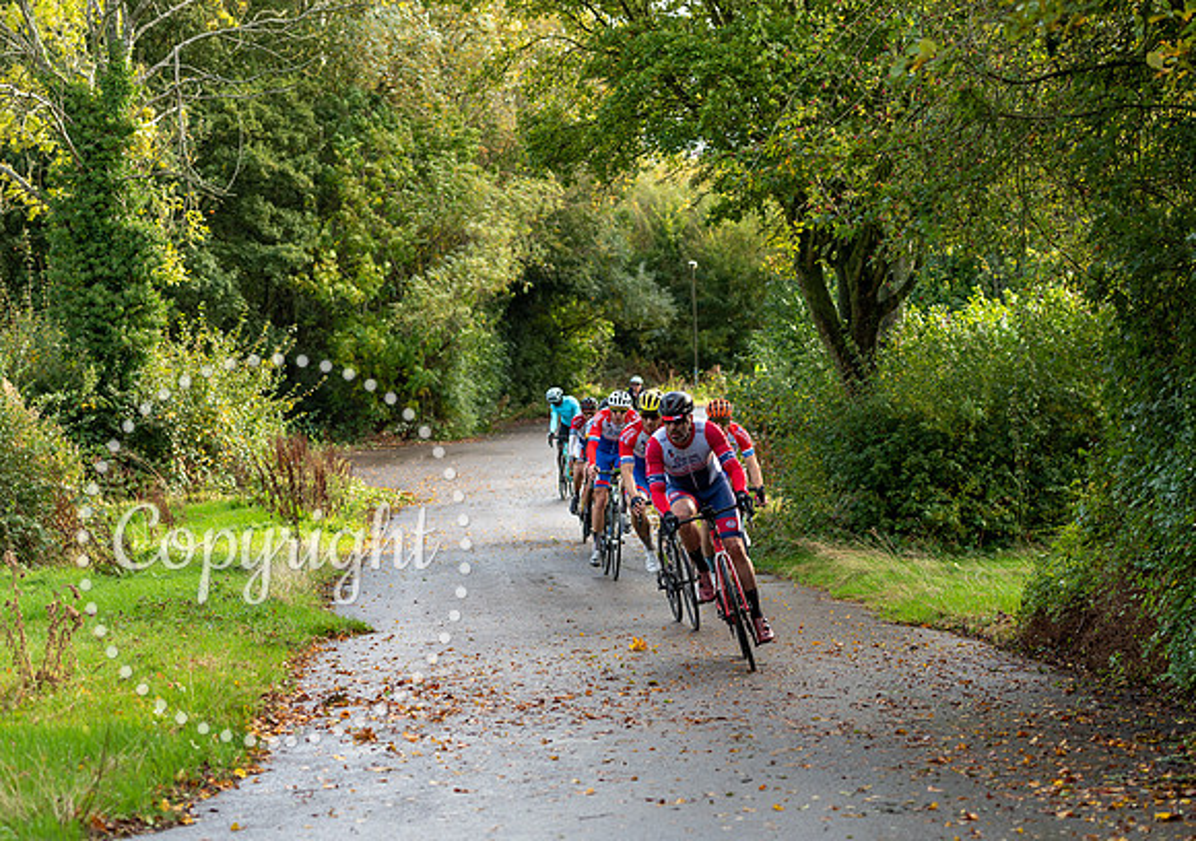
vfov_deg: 16.0
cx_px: 683
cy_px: 509
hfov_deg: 22.6
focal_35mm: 89
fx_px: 2992
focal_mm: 70
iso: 200
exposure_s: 1/500
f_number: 3.2
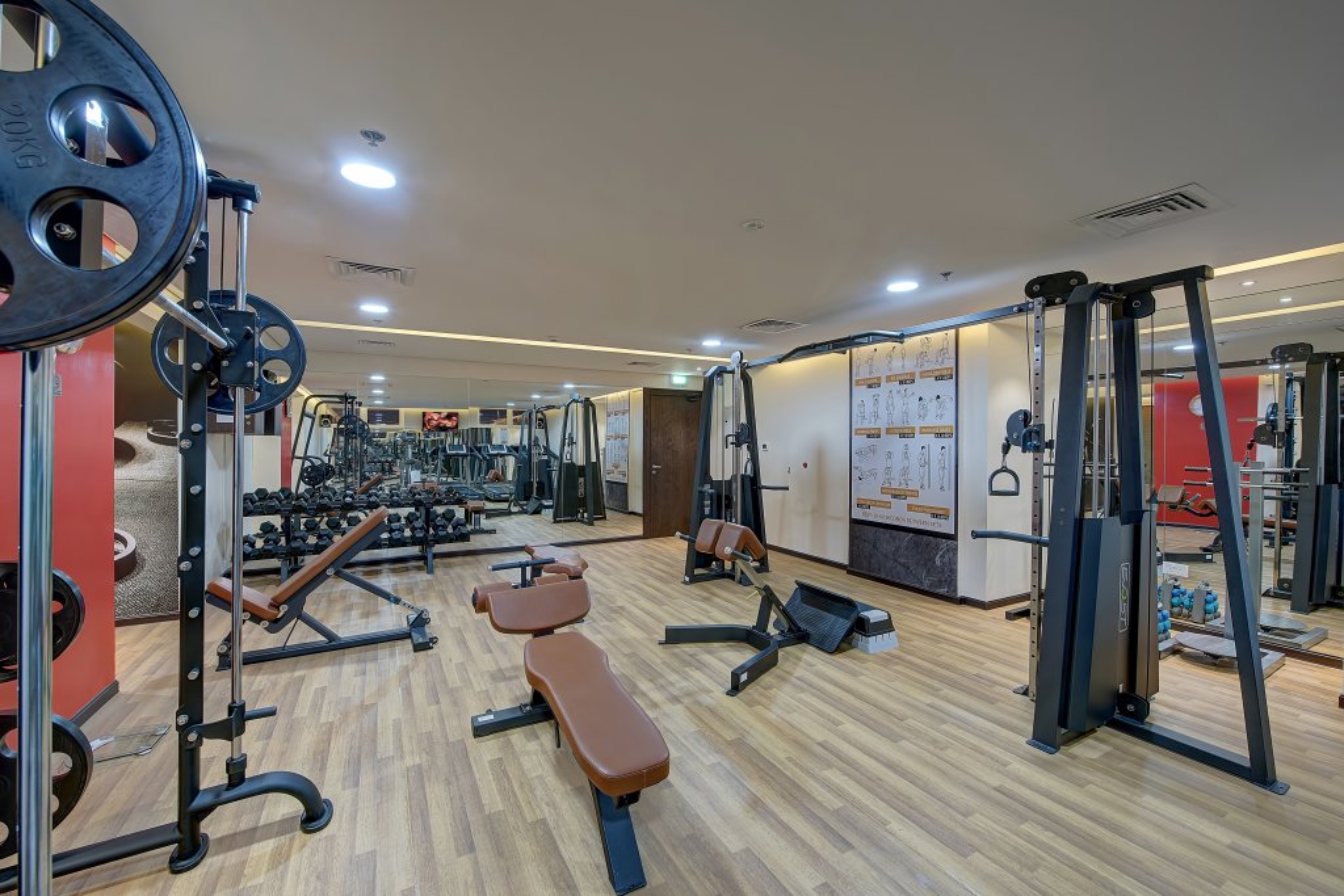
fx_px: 523
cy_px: 448
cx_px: 672
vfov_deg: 81.2
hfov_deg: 104.2
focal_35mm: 14
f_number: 8
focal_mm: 14
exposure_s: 1/1.67
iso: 100
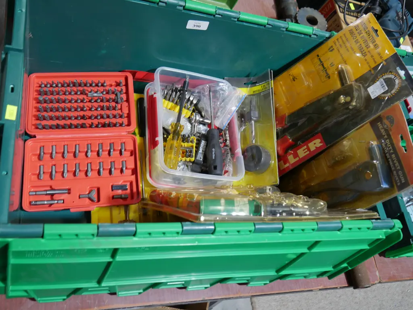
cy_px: 155
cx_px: 206
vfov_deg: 39.7
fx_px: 430
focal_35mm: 36
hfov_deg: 51.3
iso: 500
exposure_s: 1/60
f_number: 4
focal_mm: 18
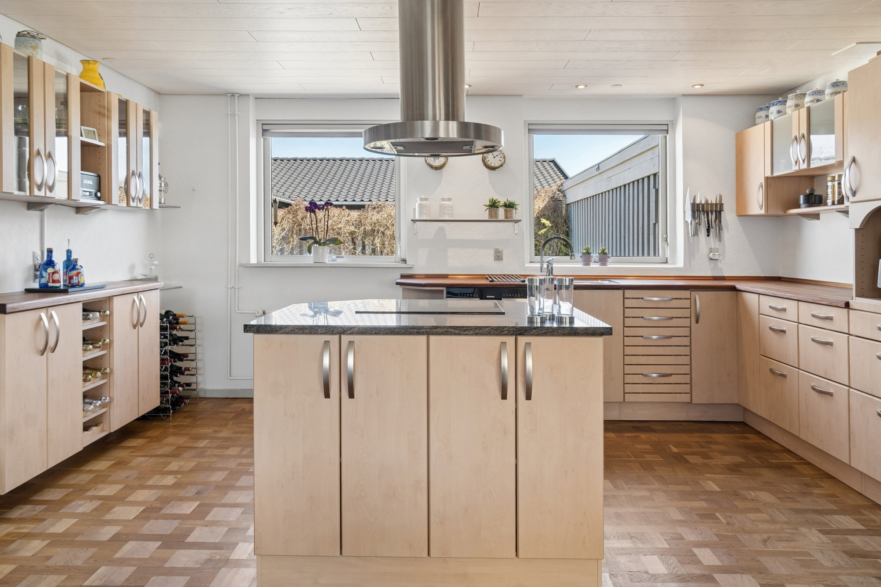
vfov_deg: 50.4
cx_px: 440
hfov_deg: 70.4
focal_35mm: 26
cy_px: 294
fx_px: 624
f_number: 8
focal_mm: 17
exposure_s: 1/20
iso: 200
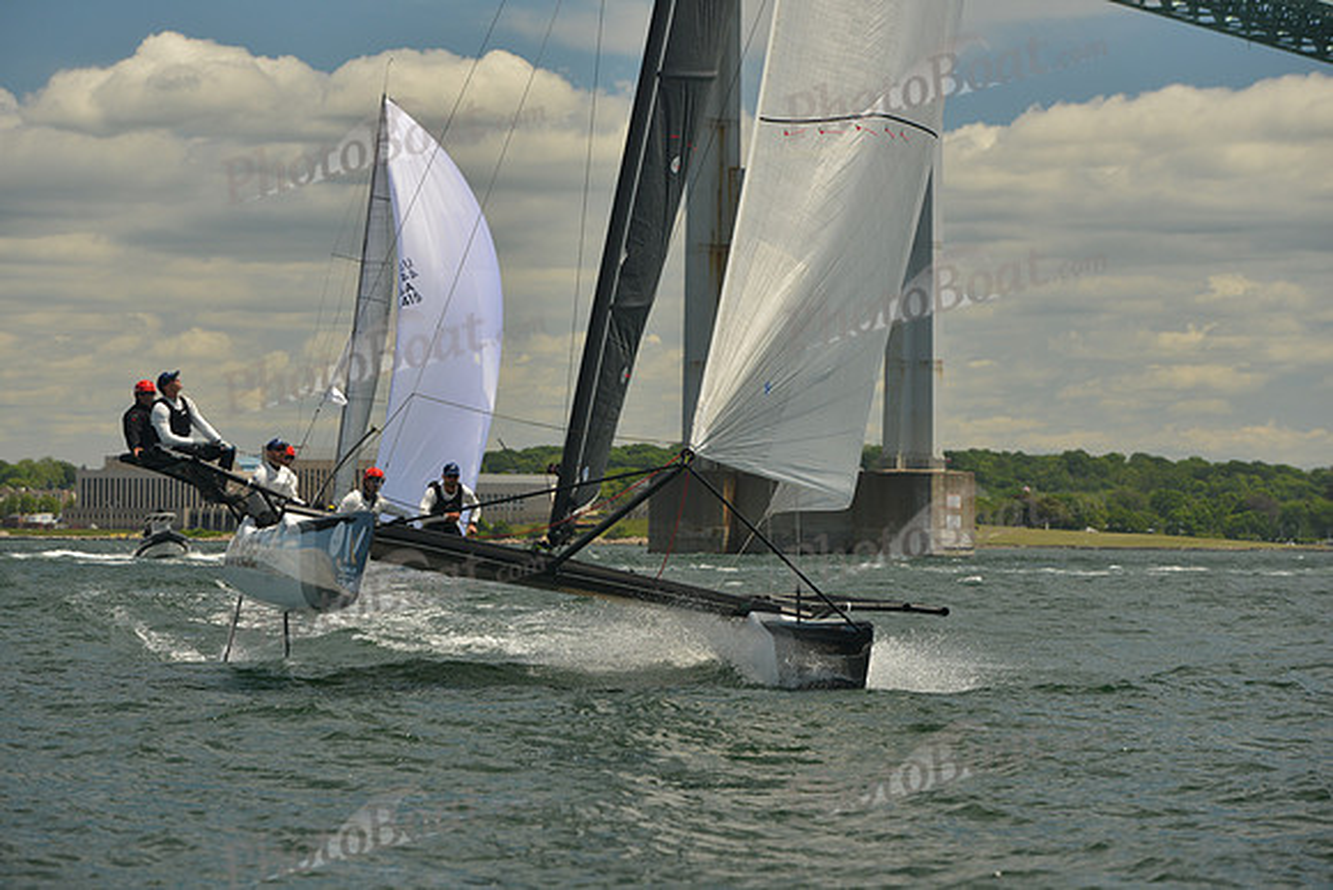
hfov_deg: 13.7
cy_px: 445
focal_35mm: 150
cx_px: 666
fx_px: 5555
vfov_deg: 9.2
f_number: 6.3
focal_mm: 150
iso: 400
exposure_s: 1/1000
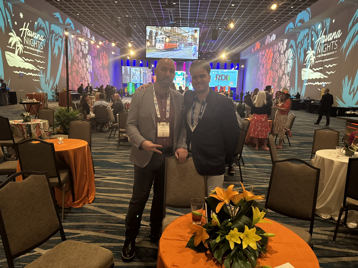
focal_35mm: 24
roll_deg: -2.4
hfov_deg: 71.6
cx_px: 179
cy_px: 134
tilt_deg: -11.0
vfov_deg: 56.8
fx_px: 248
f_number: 1.78
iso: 800
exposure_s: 1/60
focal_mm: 6.76
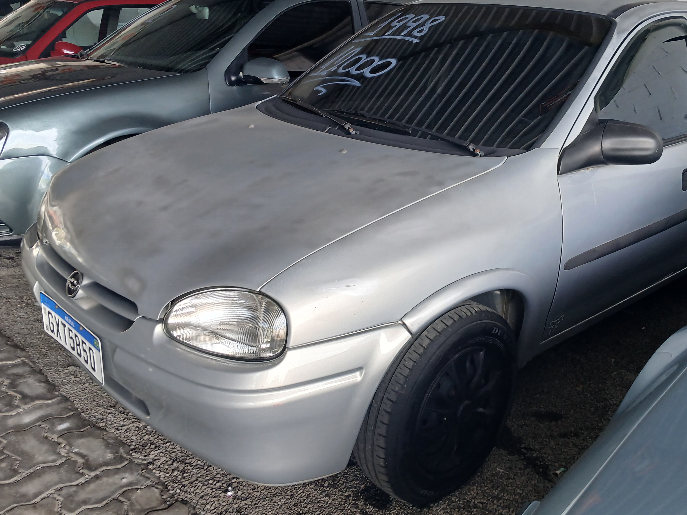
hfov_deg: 55.0
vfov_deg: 42.9
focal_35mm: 33
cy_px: 244
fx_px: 655
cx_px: 406
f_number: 1.8
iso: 80
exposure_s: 1/60
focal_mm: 3.98
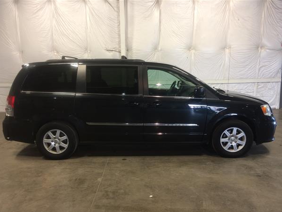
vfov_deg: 45.4
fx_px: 252
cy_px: 113
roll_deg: +1.7
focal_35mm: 31
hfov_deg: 58.4
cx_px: 140
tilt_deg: -10.6
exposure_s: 1/30
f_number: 2.2
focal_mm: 4.15
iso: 64
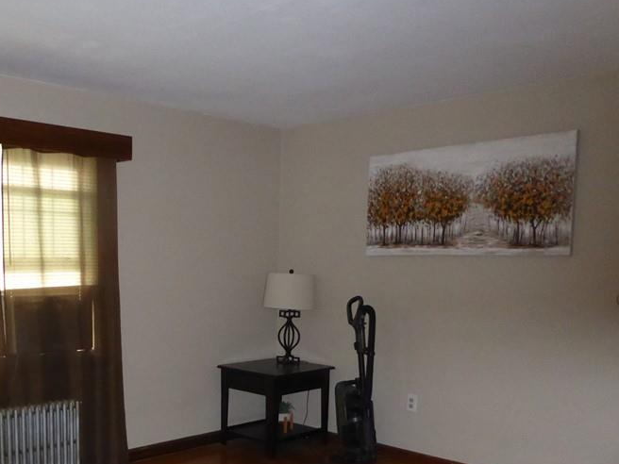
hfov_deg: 46.9
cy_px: 350
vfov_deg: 36.0
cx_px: 196
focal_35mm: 39
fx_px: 697
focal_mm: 4.3
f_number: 3.3
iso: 800
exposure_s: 1/60
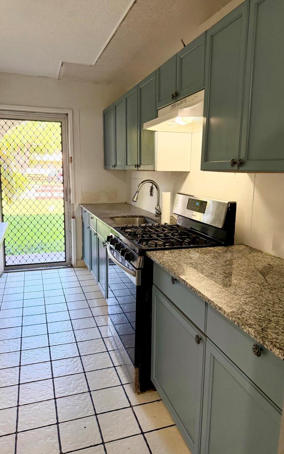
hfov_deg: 47.6
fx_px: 322
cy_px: 224
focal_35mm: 26
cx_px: 154
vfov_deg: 70.4
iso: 250
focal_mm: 6.76
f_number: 1.78
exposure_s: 1/120
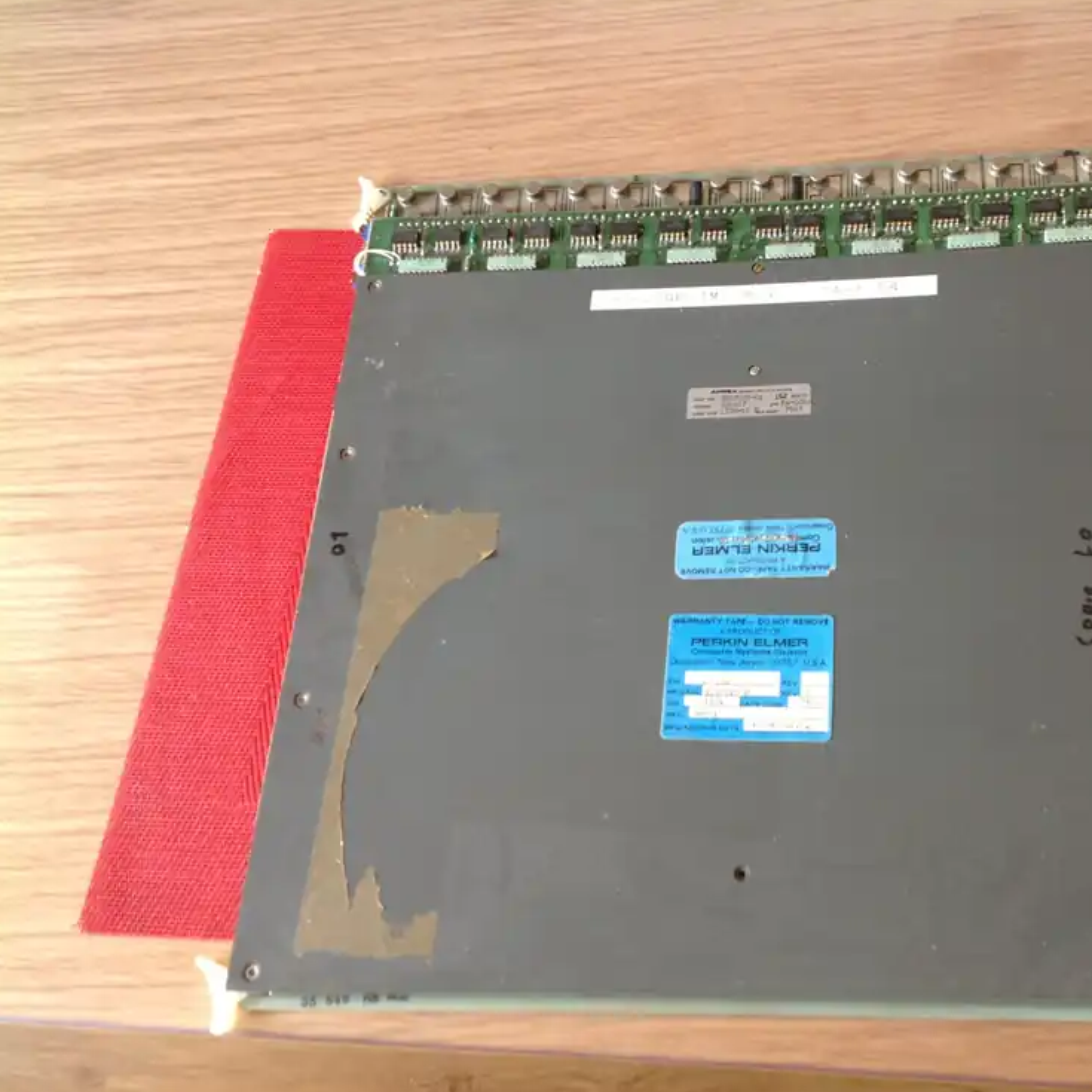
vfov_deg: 40.0
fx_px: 1499
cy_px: 545
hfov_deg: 39.5
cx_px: 738
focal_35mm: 42
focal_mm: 4.28
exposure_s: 1/17
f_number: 2.4
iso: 64
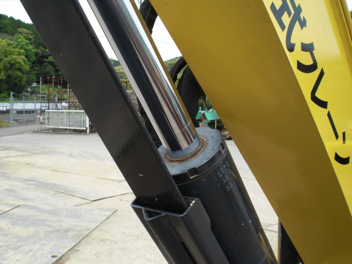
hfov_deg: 49.0
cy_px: 132
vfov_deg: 37.7
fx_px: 386
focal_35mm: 38
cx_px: 176
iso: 64
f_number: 5.6
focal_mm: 6.3
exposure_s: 1/200
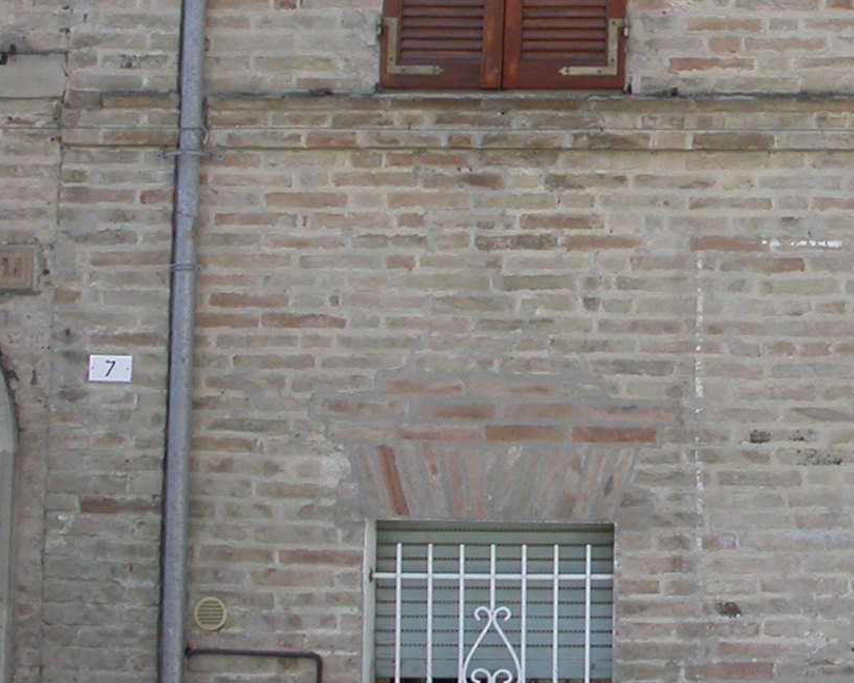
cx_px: 909
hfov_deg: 17.9
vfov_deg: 14.6
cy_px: 4
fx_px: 2629
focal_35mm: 104
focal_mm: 7.85
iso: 100
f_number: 6
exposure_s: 1/205
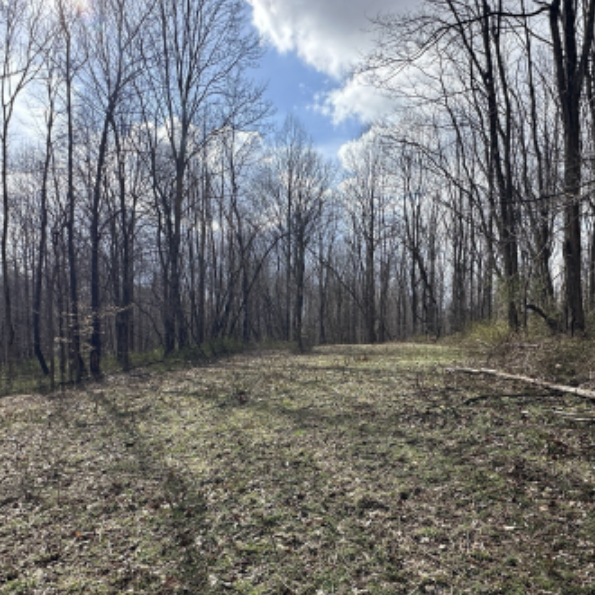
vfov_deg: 62.1
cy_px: 370
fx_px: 486
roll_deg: +0.9
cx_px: 304
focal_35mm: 25
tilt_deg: -5.9
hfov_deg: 62.9
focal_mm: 2.22
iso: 40
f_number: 2.2
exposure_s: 1/1276
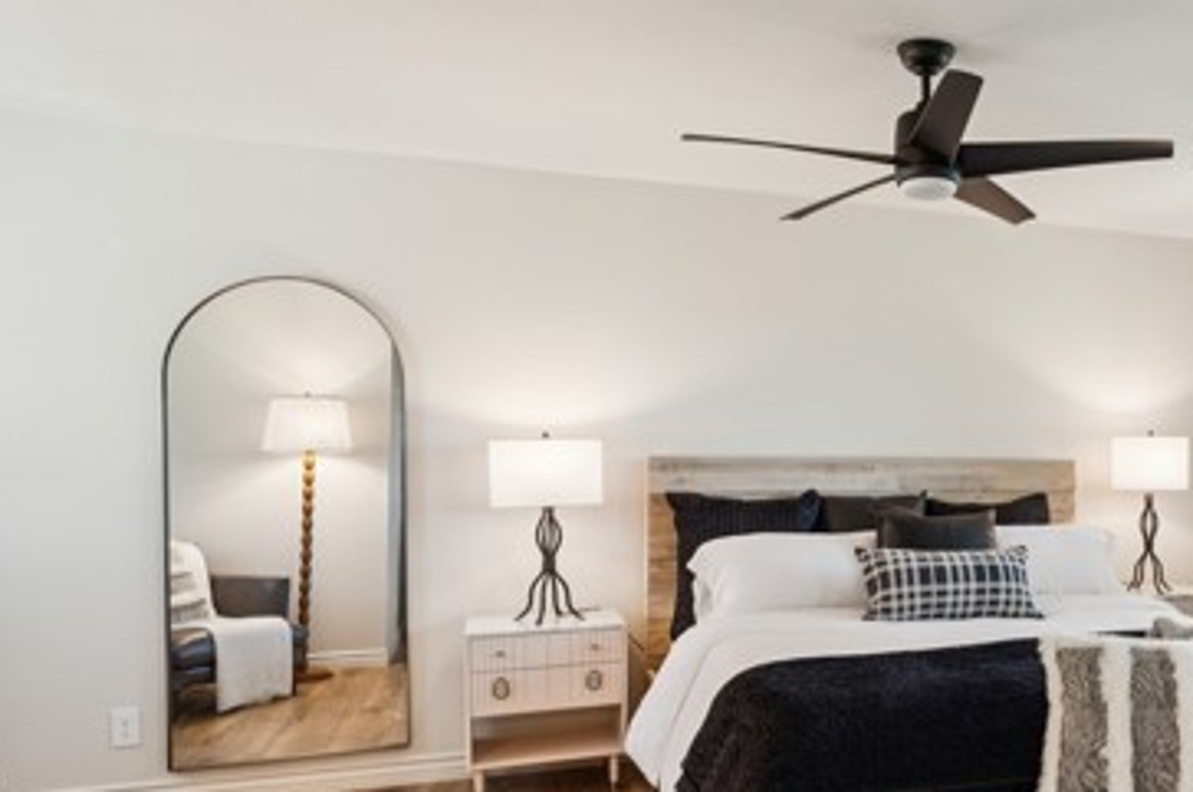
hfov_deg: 55.1
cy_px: 480
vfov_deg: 41.3
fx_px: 1045
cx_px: 960
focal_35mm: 32
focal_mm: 17.9
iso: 100
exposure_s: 1
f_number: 13
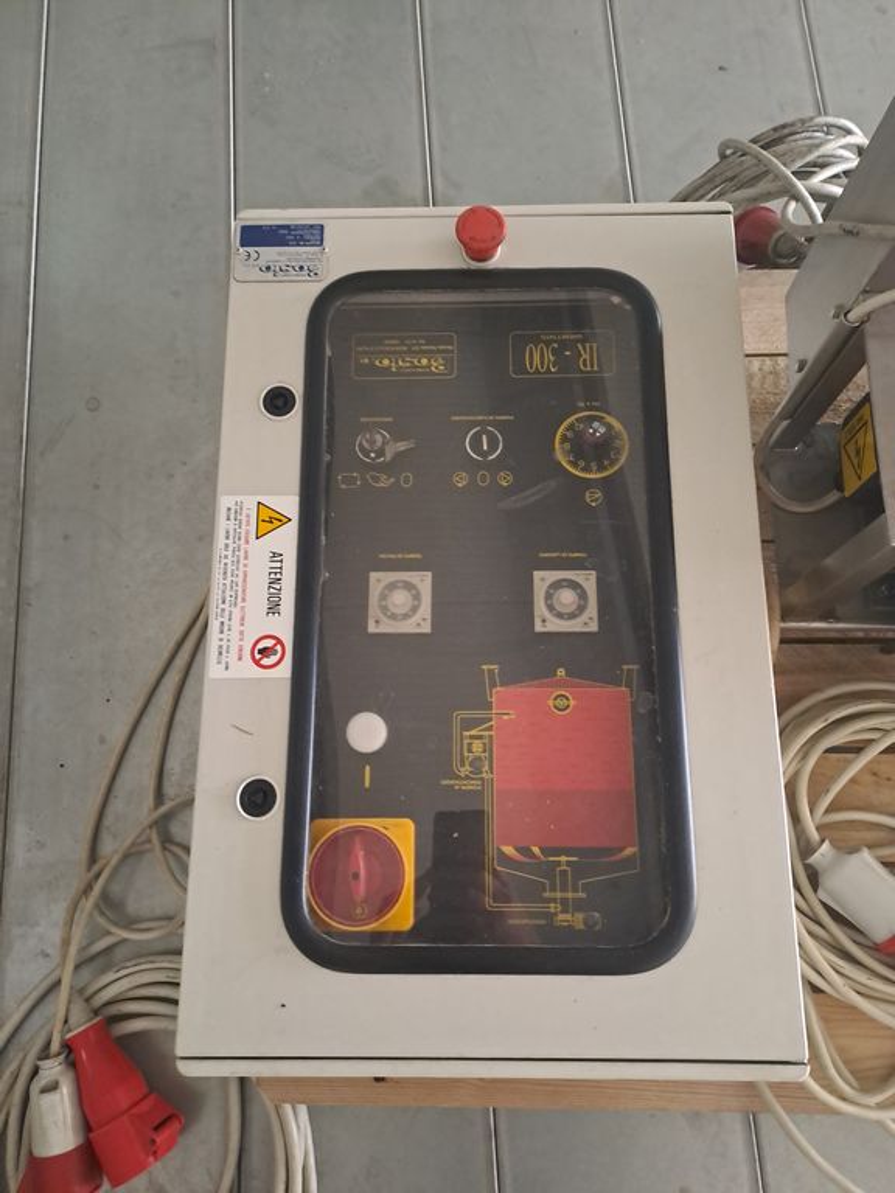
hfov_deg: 54.9
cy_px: 596
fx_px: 862
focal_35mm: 25
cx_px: 448
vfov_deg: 69.4
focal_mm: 4.65
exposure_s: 1/20
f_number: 1.8
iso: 500
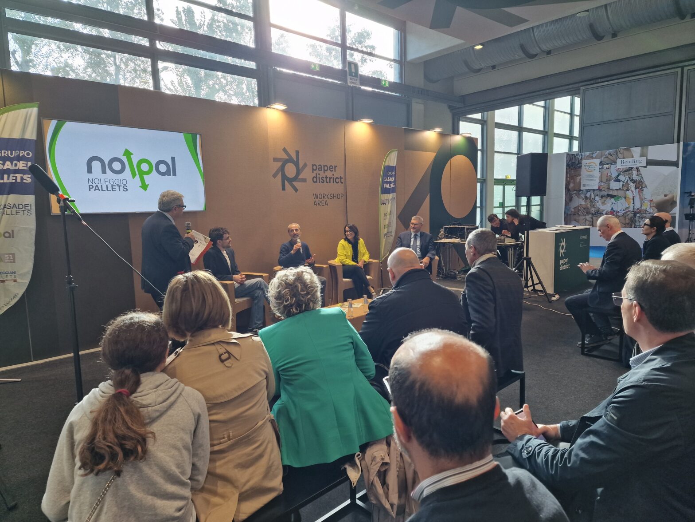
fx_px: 462
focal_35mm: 23
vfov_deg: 58.9
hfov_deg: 73.9
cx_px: 348
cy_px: 261
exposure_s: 1/100
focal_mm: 6.4
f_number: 1.8
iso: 50
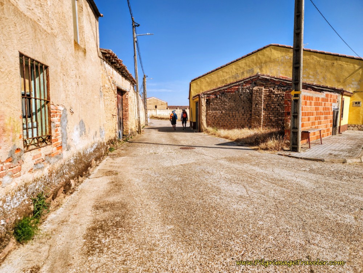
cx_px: 182
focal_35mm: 23
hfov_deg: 73.9
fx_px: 241
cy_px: 136
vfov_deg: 58.9
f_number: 1.8
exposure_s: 1/1154
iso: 12
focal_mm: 6.4
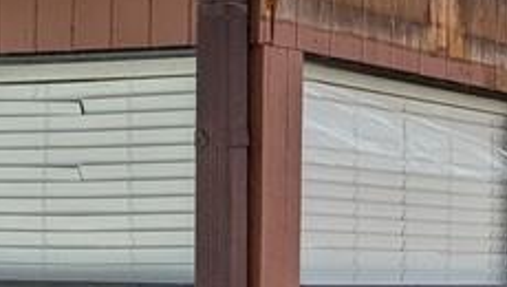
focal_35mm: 116
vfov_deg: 10.4
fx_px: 1561
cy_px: 269
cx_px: 860
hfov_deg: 16.1
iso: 21
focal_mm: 6.9
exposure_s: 1/2037
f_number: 1.68
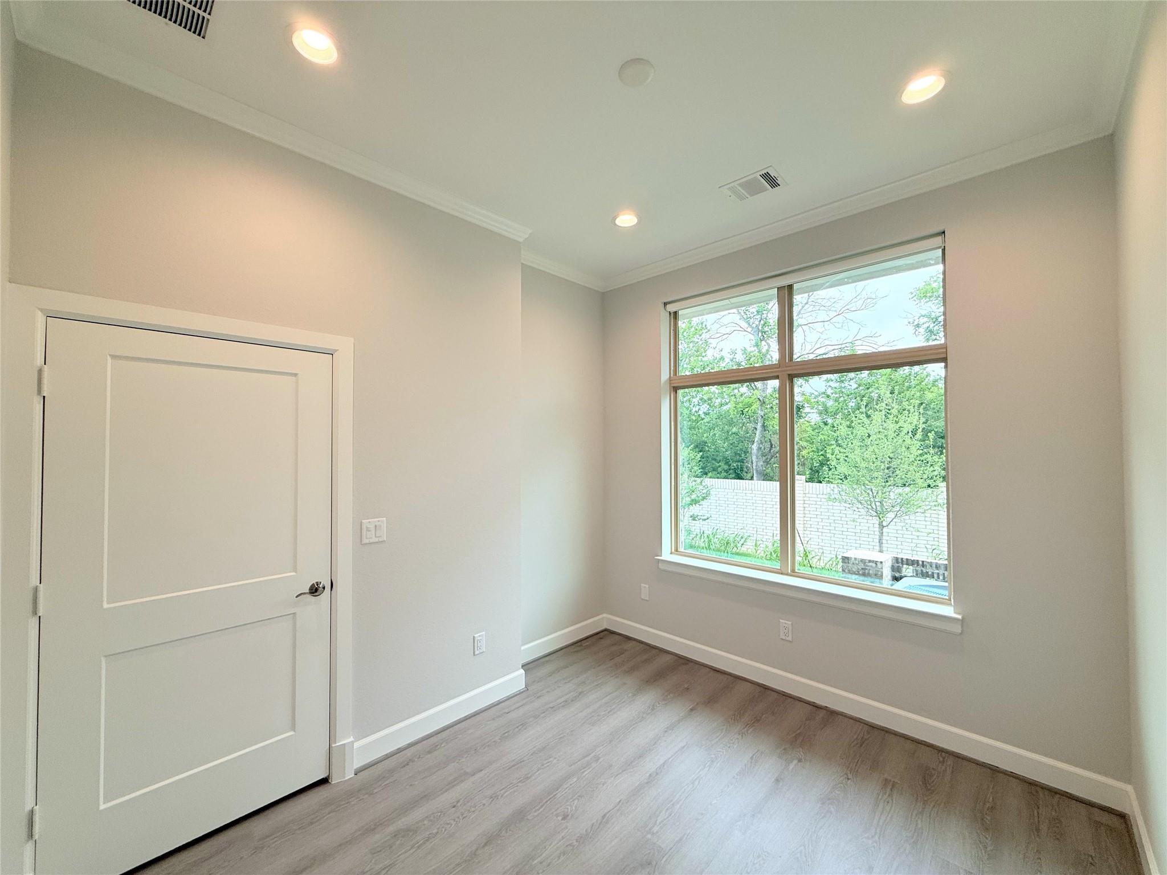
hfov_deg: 102.1
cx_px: 584
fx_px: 472
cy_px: 438
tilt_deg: +2.2
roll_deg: +0.1
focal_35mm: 14
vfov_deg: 85.7
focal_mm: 2.22
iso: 64
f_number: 2.2
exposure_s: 1/137
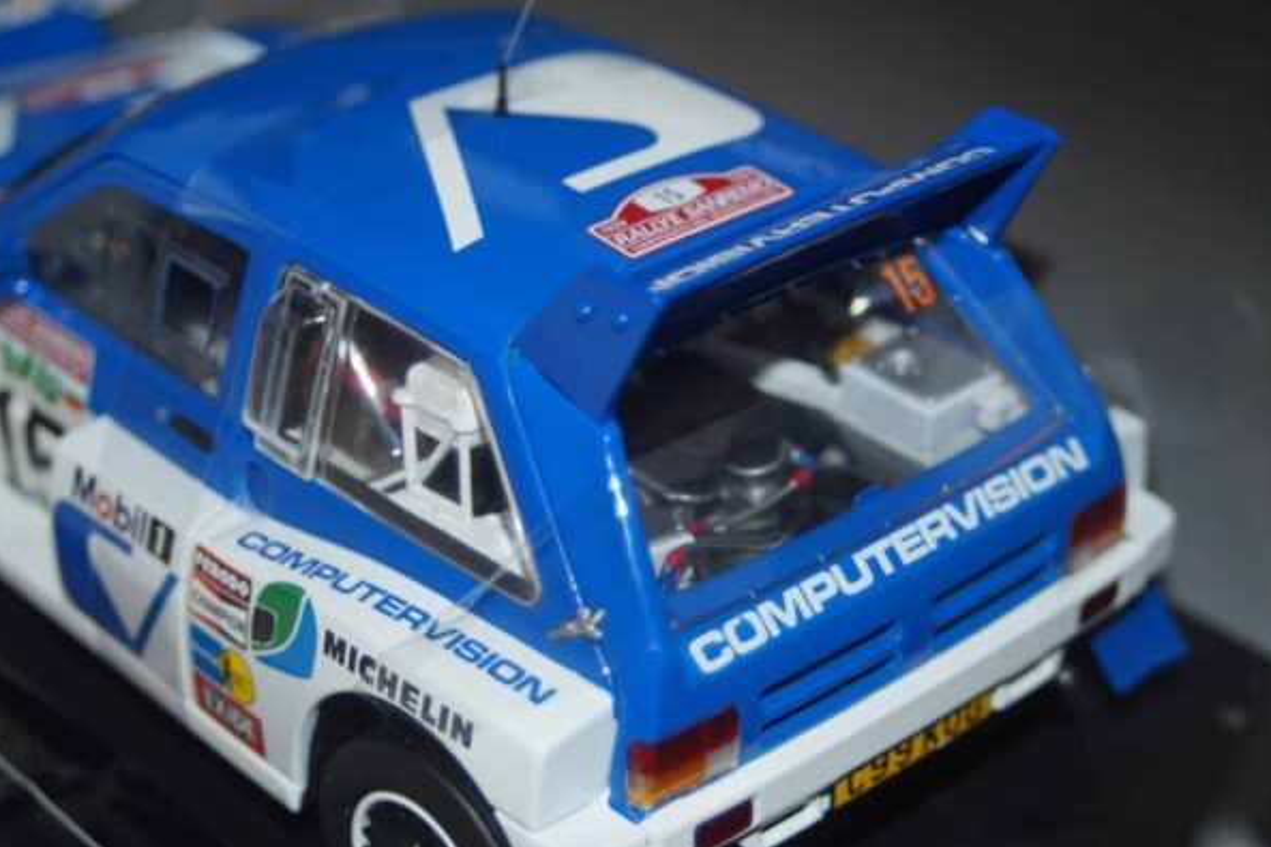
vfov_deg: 16.3
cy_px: 427
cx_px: 637
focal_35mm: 84
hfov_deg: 24.3
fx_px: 2947
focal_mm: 55
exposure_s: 1/160
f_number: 5
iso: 200
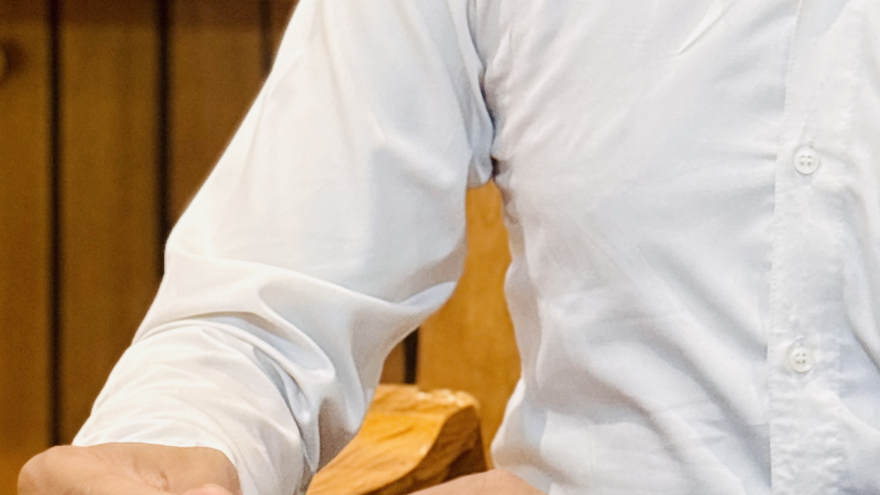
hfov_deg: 14.1
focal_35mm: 152
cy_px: -74
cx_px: 718
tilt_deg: -4.2
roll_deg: -1.0
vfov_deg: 7.9
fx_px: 3546
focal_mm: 5.96
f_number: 1.6
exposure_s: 1/33
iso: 125
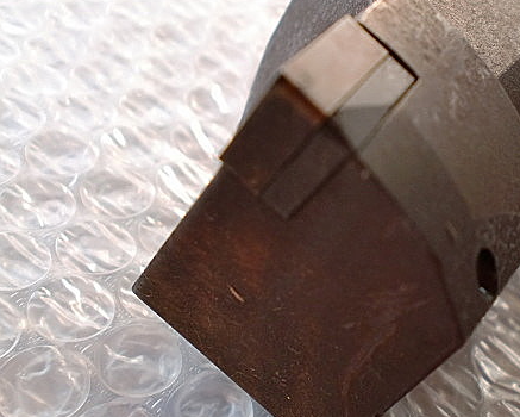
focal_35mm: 50
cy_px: 183
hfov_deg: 36.8
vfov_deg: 30.2
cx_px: 361
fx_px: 770
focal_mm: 6.3
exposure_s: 1/60
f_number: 3.1
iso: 80
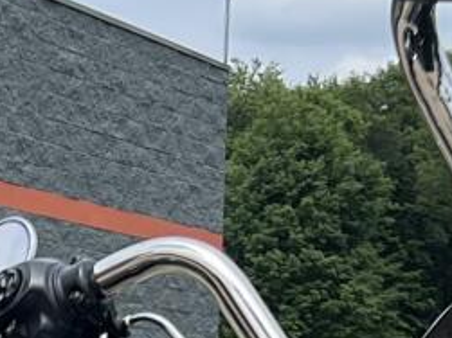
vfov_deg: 6.9
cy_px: 719
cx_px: -238
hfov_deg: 9.3
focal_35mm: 207
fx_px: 2702
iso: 50
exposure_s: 1/2841
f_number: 1.5
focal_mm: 5.7
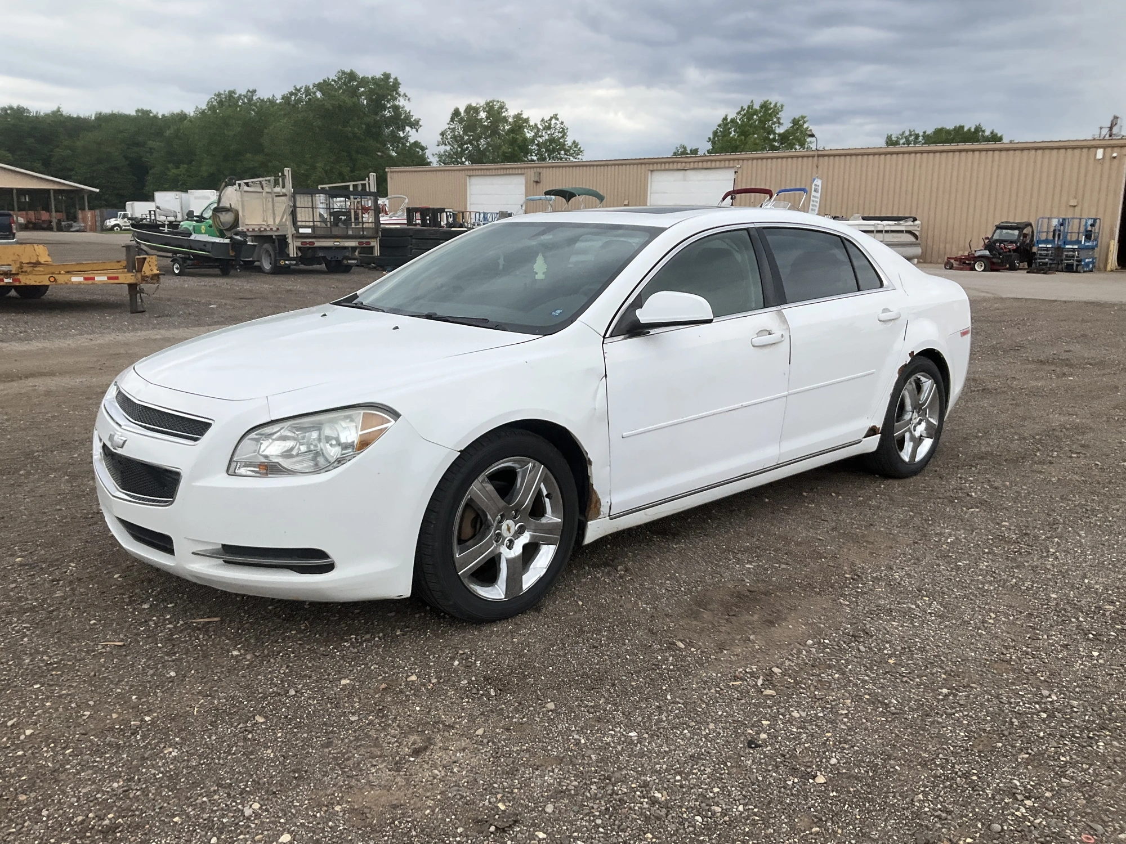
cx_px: 563
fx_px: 943
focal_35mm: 29
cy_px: 422
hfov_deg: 61.7
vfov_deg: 48.2
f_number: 1.8
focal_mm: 3
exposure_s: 1/1195
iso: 25
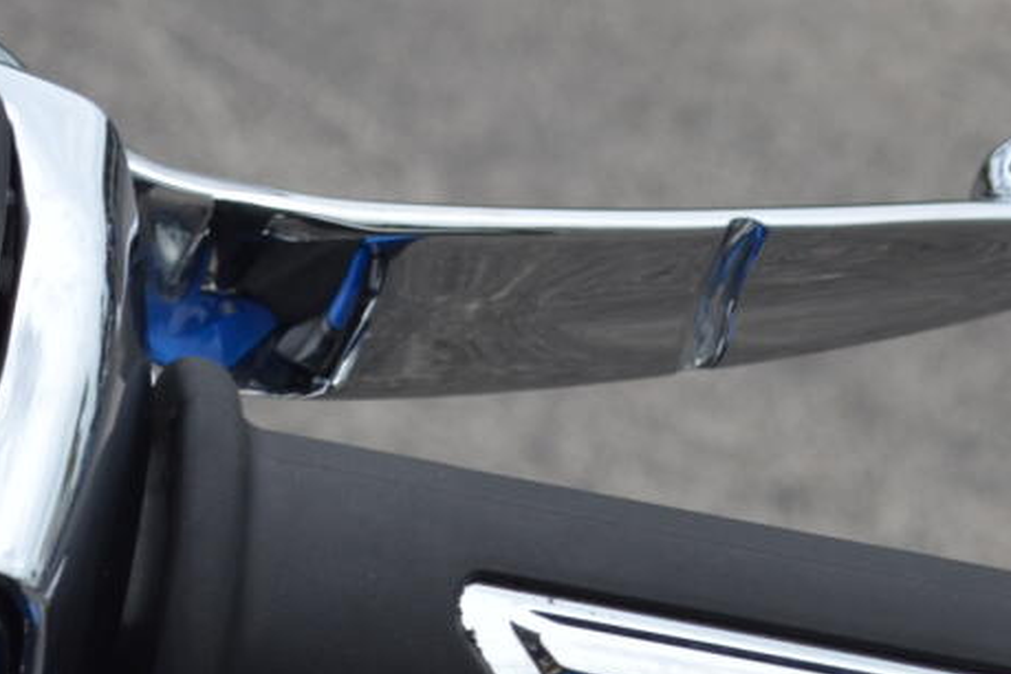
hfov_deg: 11.0
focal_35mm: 183
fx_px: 5139
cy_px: -69
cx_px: -275
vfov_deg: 7.5
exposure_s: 1/250
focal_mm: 28
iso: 100
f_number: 8
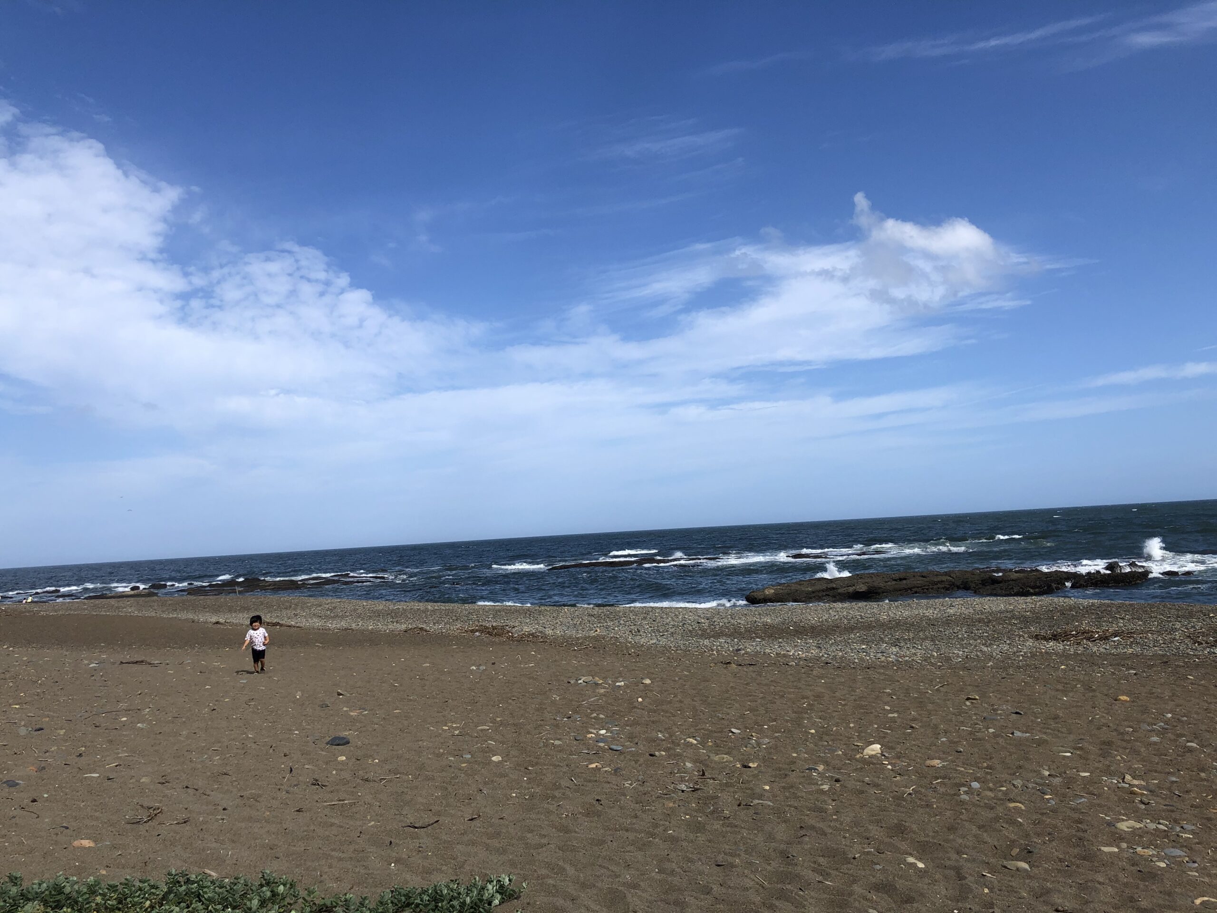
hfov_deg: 63.4
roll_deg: +3.1
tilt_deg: +6.7
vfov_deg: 49.7
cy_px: 456
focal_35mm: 28
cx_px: 608
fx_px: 984
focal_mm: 4
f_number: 1.8
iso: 20
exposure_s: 1/2857
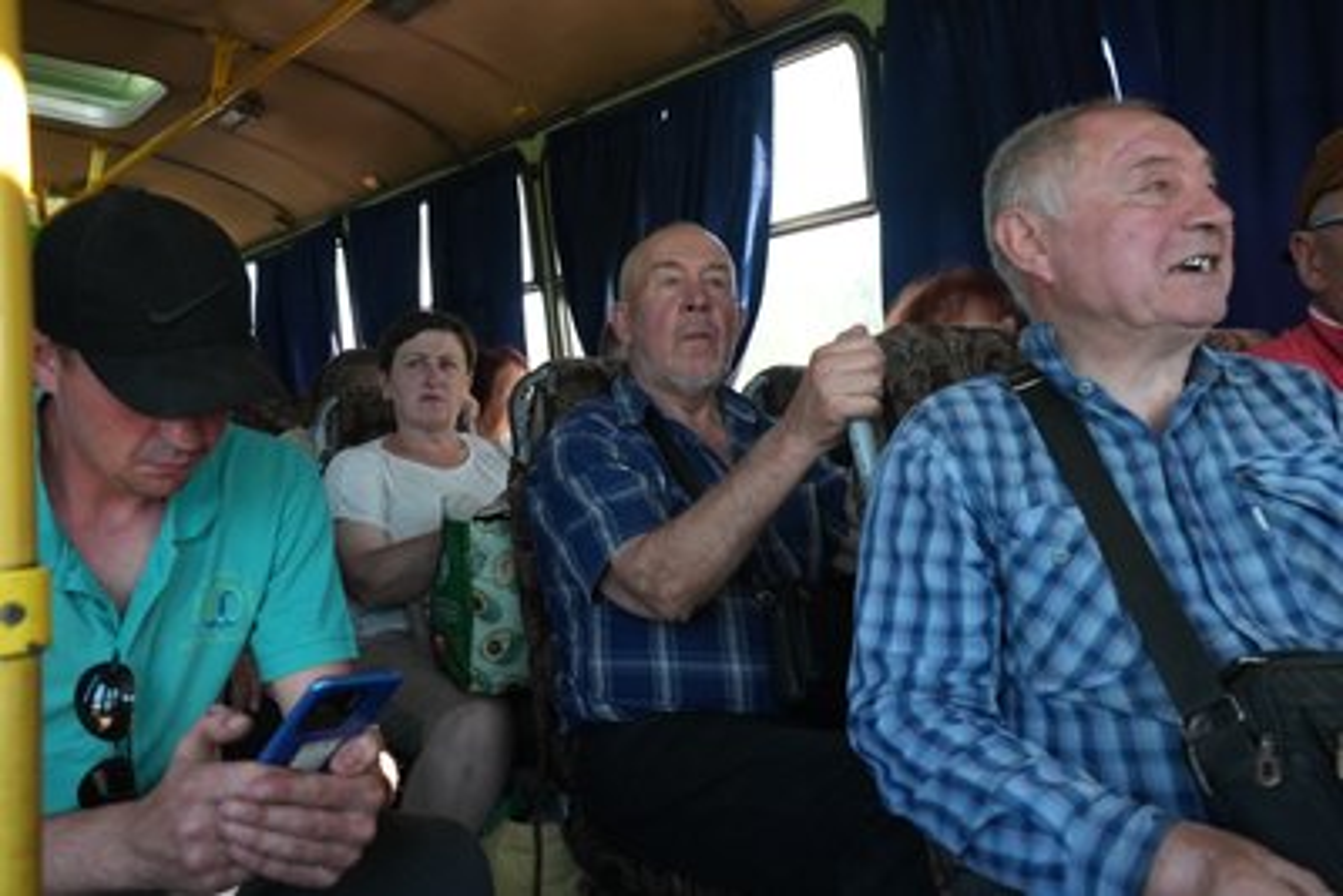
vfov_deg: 37.9
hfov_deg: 54.4
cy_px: 448
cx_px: 672
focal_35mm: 35
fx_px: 1306
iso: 4000
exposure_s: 1/100
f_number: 5.6
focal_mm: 35
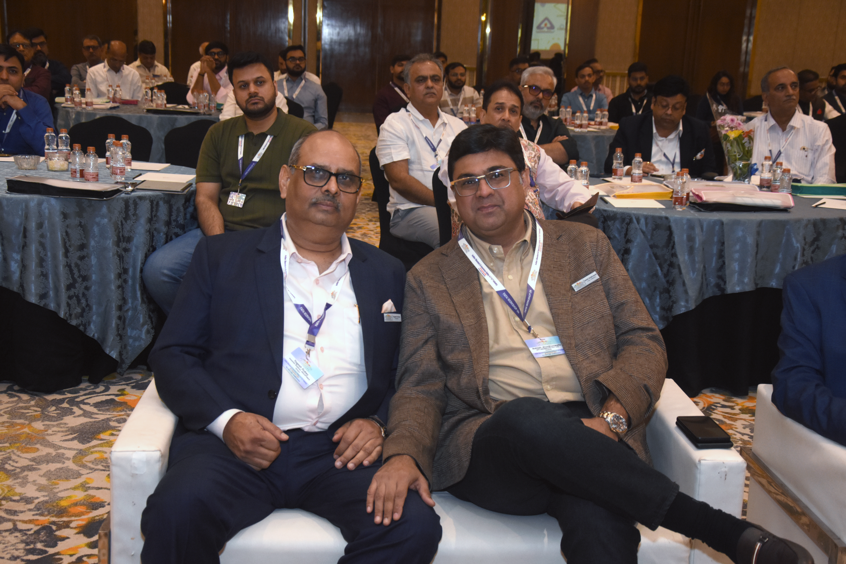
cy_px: 282
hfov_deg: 38.9
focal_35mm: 51
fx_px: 1198
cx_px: 423
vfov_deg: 26.5
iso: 1250
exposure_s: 1/160
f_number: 4.2
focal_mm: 34
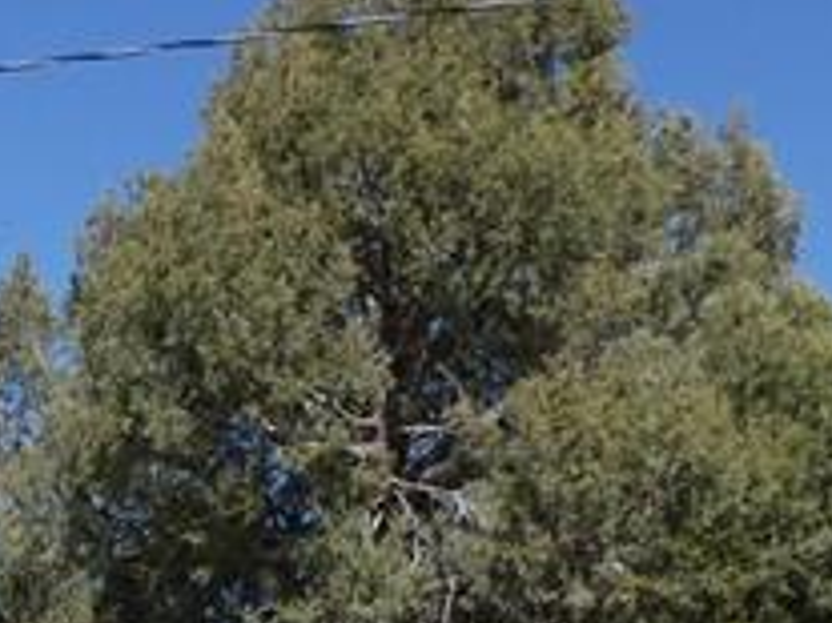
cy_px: 1216
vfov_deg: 11.3
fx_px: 2859
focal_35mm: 119
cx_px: -559
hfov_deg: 14.9
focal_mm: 4.3
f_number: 3.3
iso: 80
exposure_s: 1/1000
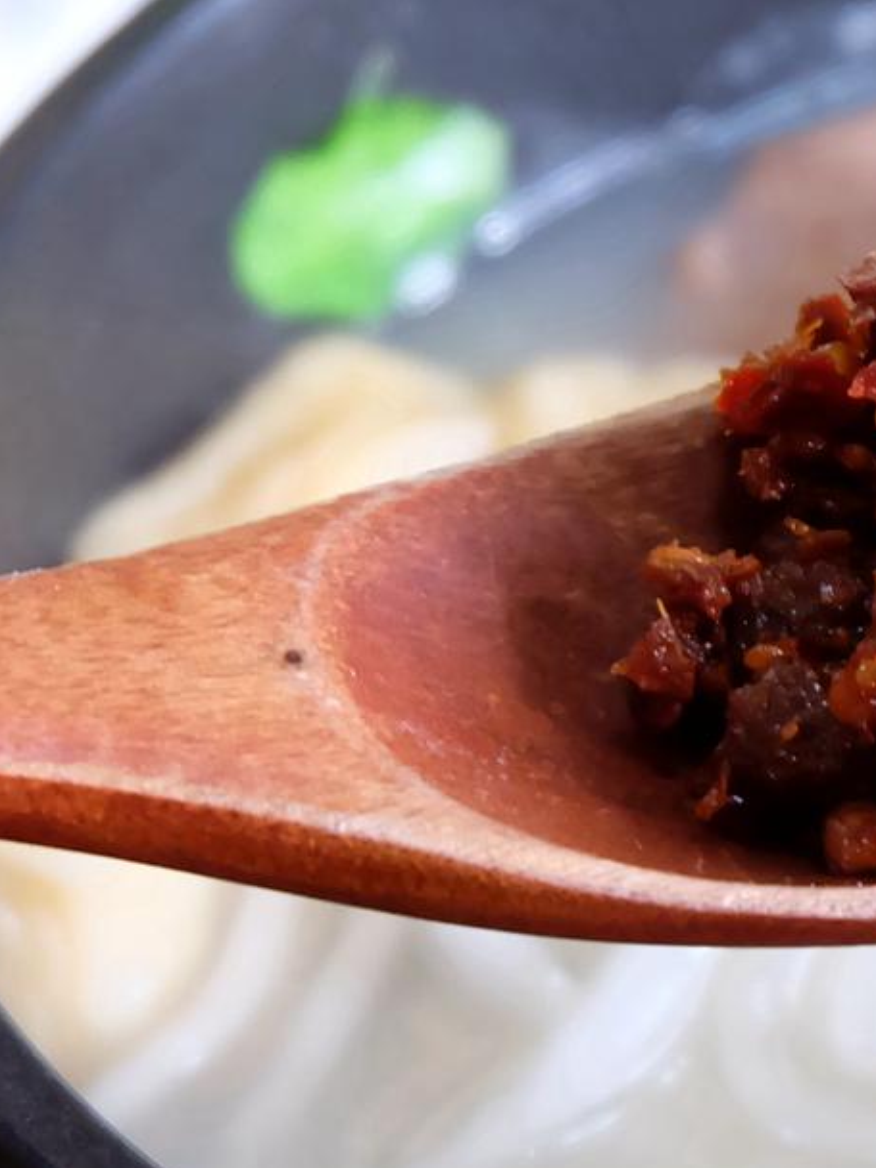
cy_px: 447
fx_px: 8199
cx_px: 1241
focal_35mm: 243
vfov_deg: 8.1
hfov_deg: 6.1
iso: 2500
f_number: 5.6
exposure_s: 1/30
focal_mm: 50
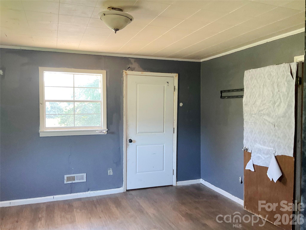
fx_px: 256
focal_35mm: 29
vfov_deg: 48.2
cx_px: 153
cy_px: 115
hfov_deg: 61.7
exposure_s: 1/60
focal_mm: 3
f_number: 1.8
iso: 160
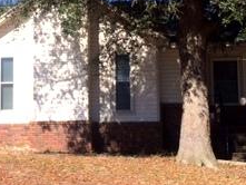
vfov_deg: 17.6
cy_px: 71
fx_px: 597
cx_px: 77
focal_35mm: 84
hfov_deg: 23.1
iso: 32
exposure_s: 1/1866
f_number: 2.2
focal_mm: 4.15
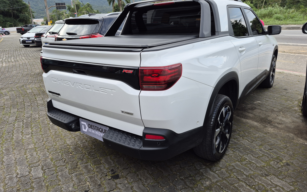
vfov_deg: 49.1
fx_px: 209
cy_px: 80
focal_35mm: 25
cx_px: 151
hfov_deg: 72.5
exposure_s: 1/650
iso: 25
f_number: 1.8
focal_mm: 5.4
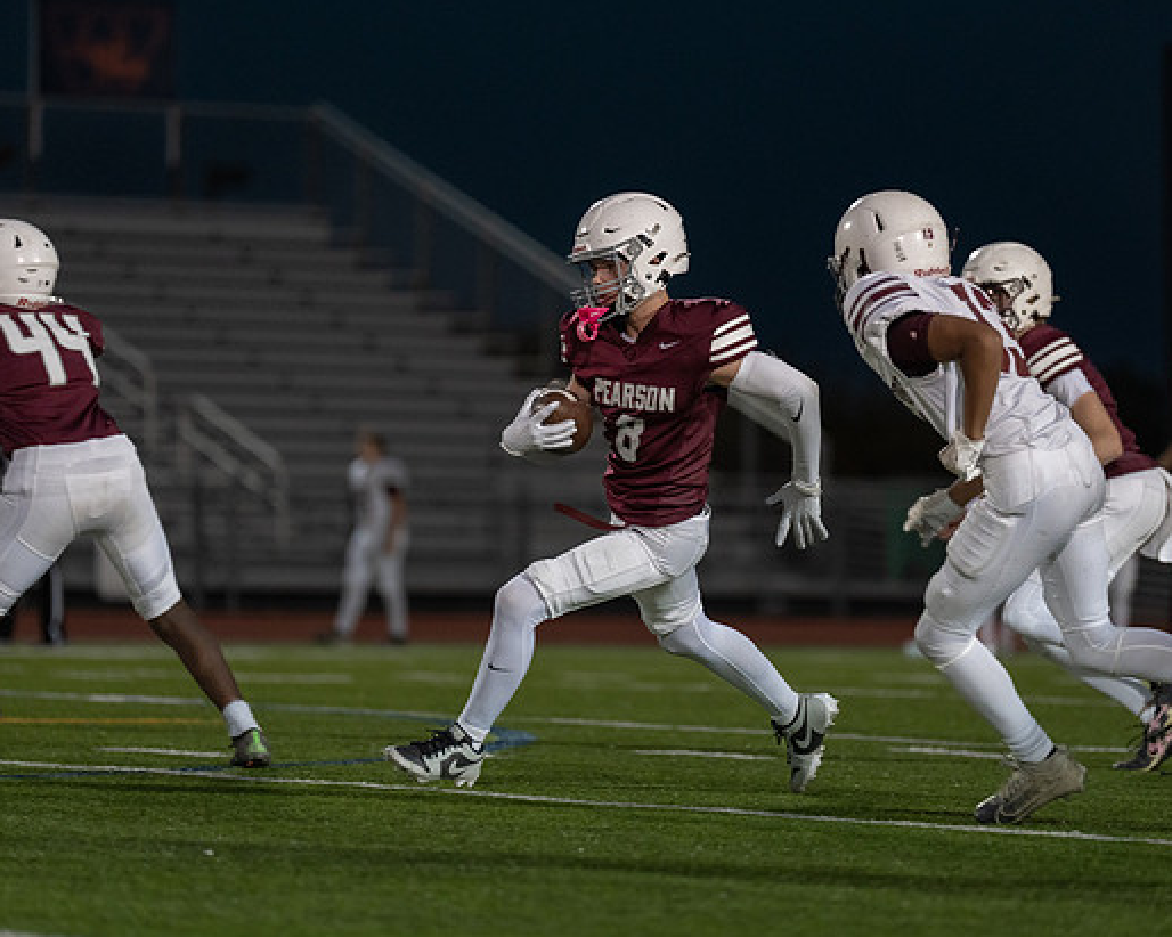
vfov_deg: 6.3
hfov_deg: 7.9
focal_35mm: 245
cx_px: 625
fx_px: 8497
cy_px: 462
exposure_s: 1/1000
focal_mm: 200
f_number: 2.8
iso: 1250
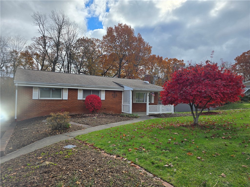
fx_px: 166
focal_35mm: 23
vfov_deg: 58.9
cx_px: 125
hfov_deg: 73.9
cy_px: 94
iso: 12
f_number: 1.7
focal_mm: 6.3
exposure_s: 1/1117
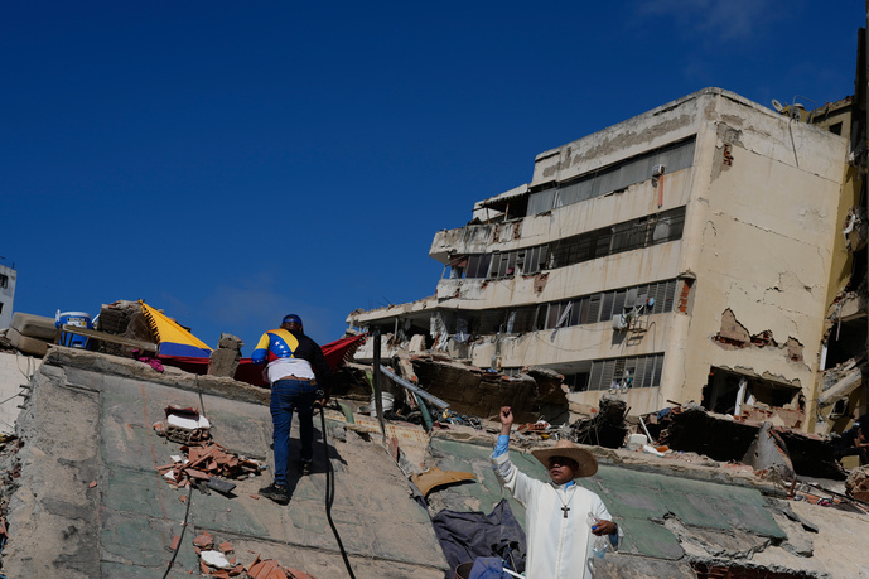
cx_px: 604
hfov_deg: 37.6
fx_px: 1255
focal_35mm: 52
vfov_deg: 25.7
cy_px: 415
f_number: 3.5
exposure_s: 1/2500
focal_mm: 35
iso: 50
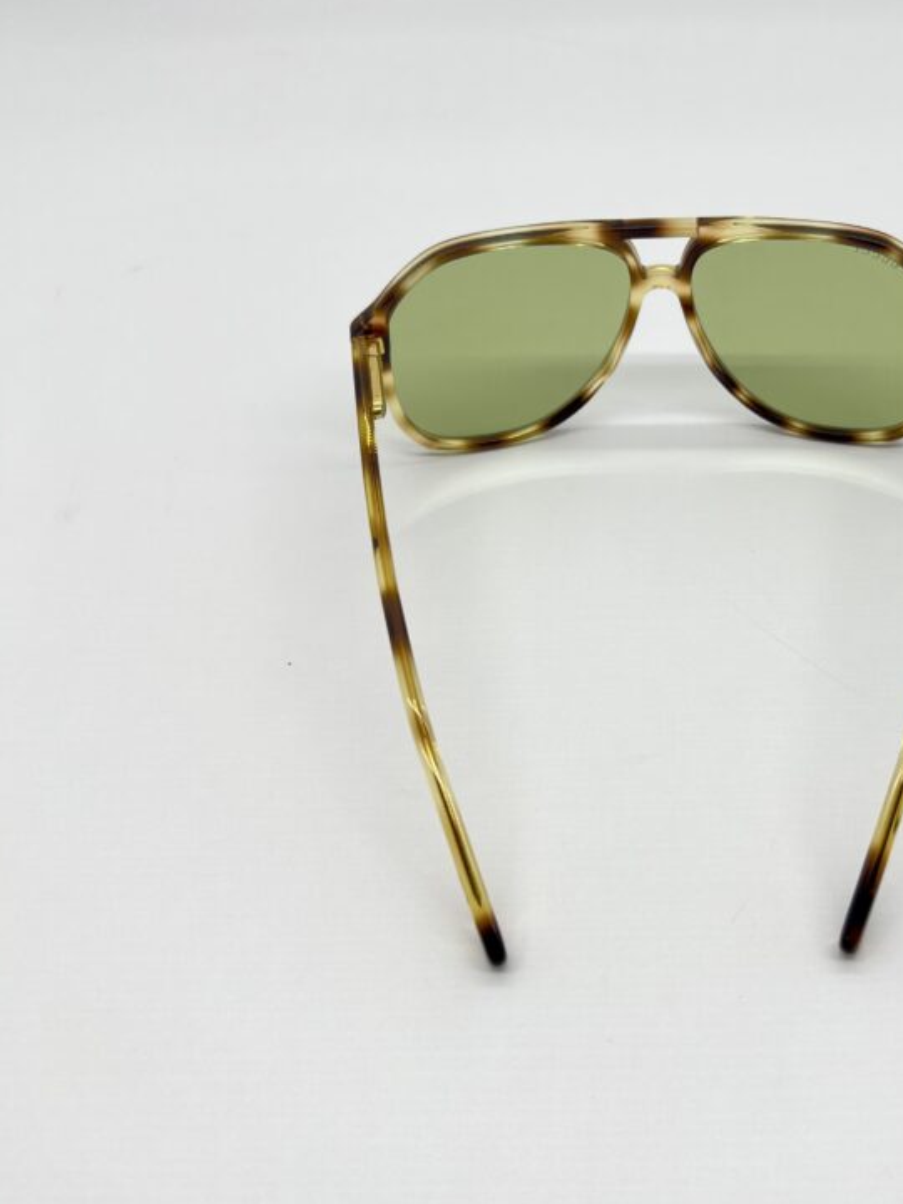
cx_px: 629
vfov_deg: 50.0
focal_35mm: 37
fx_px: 1287
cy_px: 523
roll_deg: +1.7
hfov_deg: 38.1
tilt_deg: -40.6
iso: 40
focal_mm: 5.7
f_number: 1.5
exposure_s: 1/263
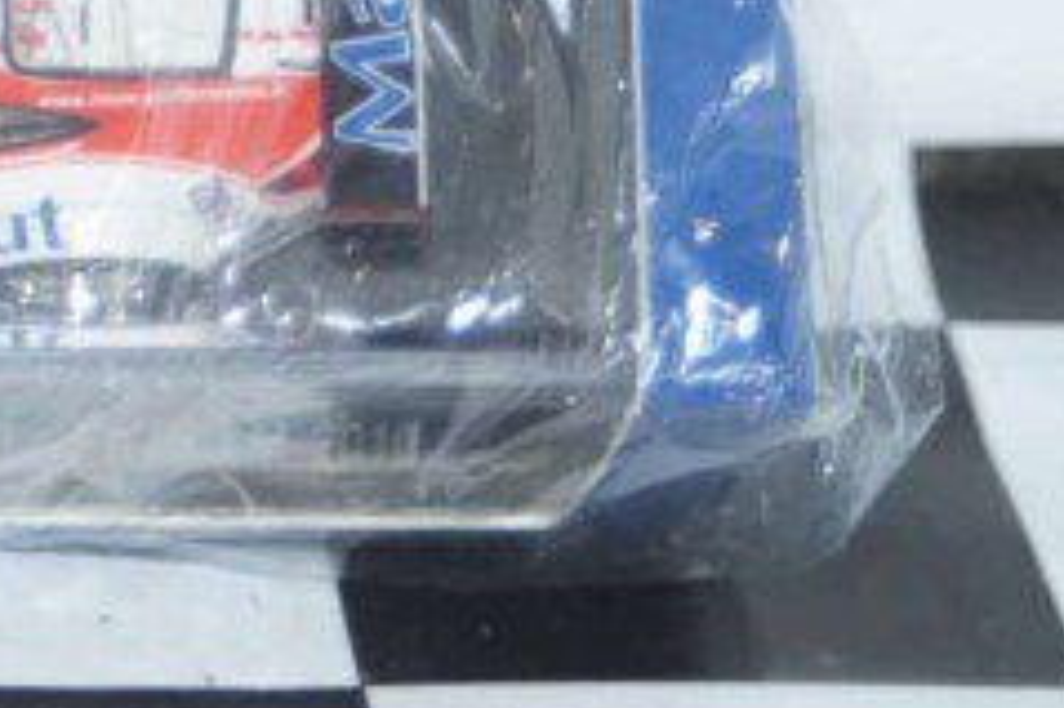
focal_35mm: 226
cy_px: -116
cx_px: -209
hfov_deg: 9.0
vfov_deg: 6.0
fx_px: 6675
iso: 640
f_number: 5.6
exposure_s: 1/125
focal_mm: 60
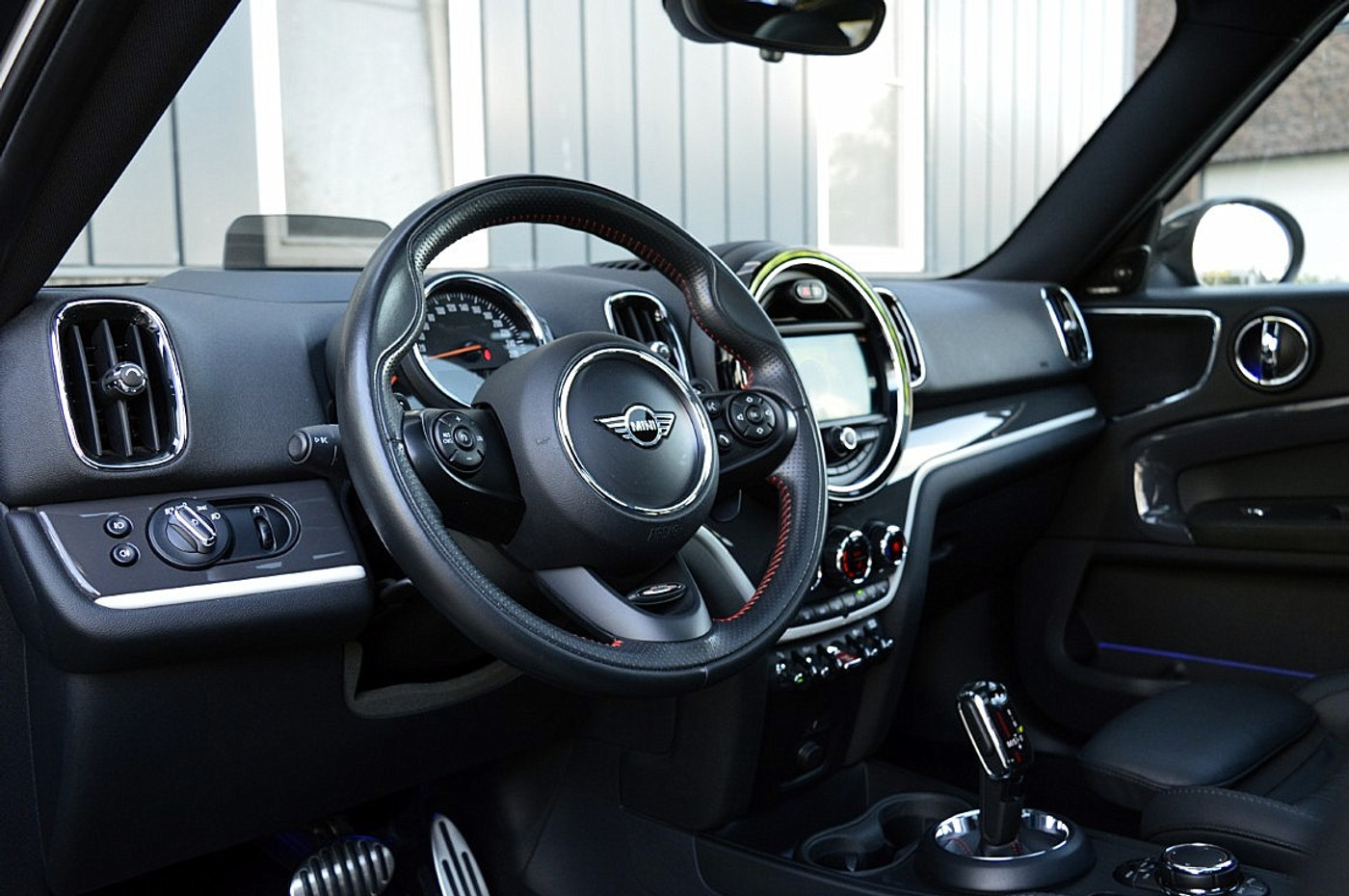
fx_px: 1179
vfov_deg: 41.6
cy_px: 448
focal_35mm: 32
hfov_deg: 59.5
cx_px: 674
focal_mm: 21
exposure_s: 1/60
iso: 800
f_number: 5
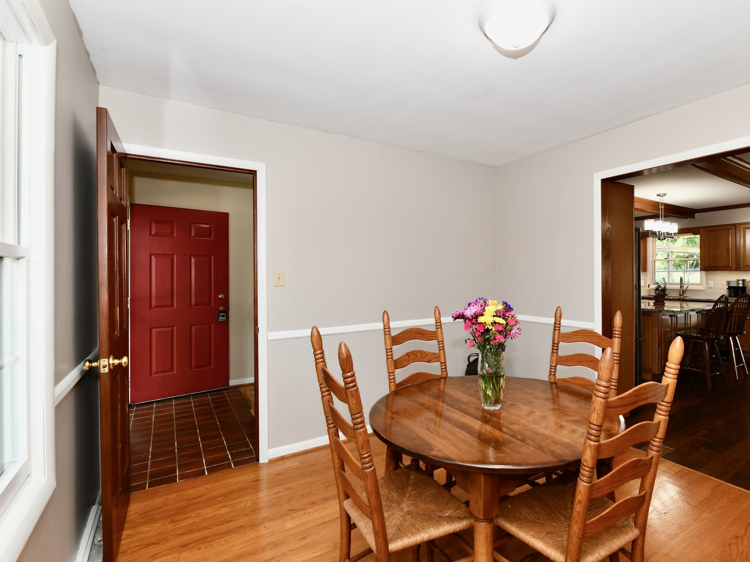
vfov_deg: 74.7
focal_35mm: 17
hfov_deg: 90.3
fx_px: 368
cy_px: 287
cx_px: 434
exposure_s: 1/60
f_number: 6.3
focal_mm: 14
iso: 640
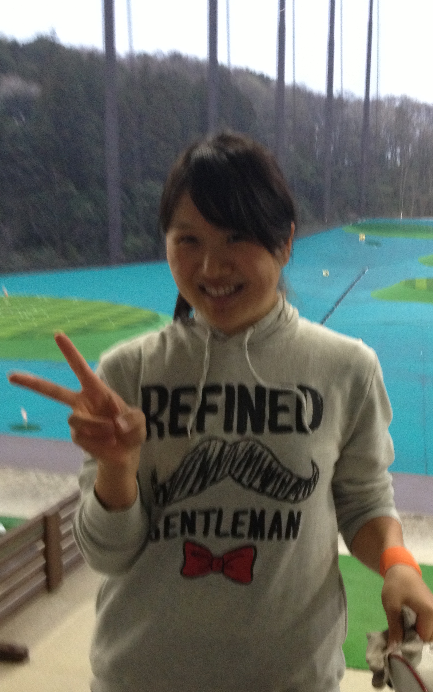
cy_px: 434
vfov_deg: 40.0
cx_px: 298
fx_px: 944
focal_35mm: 50
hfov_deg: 25.7
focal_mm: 4.28
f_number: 2.4
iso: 200
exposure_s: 1/20
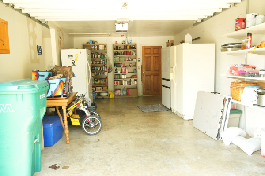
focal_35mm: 30
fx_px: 221
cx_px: 129
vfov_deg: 43.6
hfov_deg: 61.9
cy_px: 91
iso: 1600
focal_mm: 24
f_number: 6.3
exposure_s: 1/125
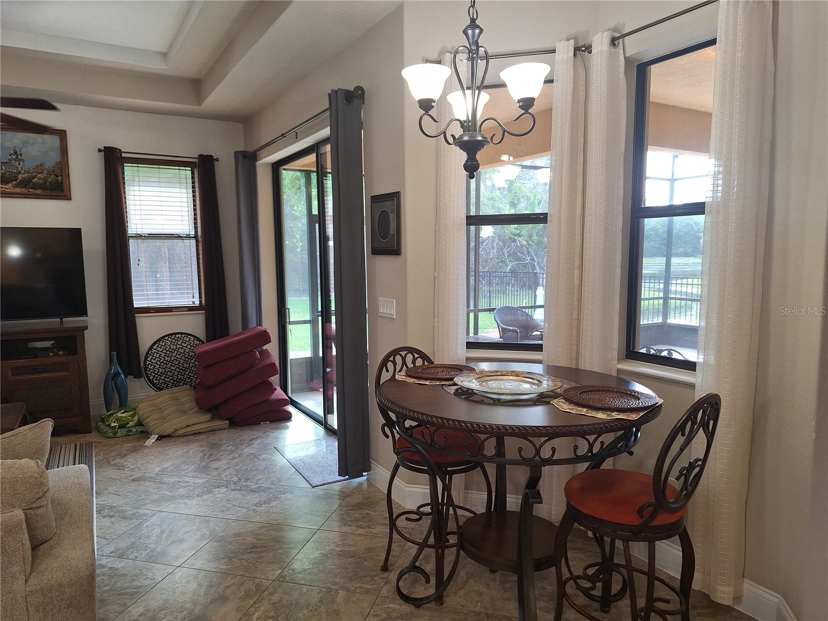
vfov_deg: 58.9
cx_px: 414
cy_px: 310
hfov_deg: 73.9
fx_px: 550
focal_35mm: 23
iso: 80
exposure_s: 1/60
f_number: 1.8
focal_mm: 5.54
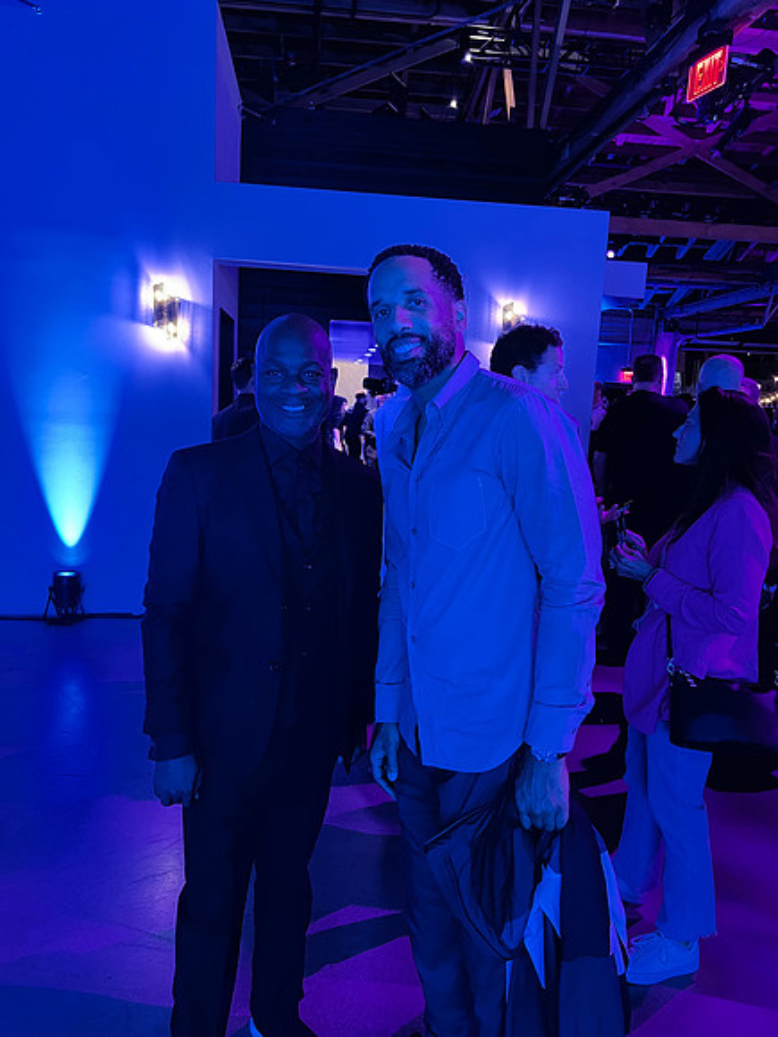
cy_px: 518
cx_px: 389
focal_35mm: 26
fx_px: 779
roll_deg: -2.7
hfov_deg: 53.1
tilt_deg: -7.0
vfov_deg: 67.3
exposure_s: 1/30
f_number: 1.5
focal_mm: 5.7
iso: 640
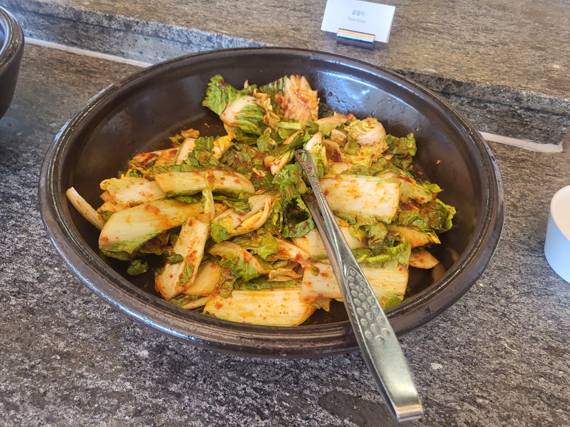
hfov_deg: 67.3
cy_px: 214
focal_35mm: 26
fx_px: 428
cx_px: 285
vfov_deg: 53.1
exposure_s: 1/120
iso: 250
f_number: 1.8
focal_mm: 4.25
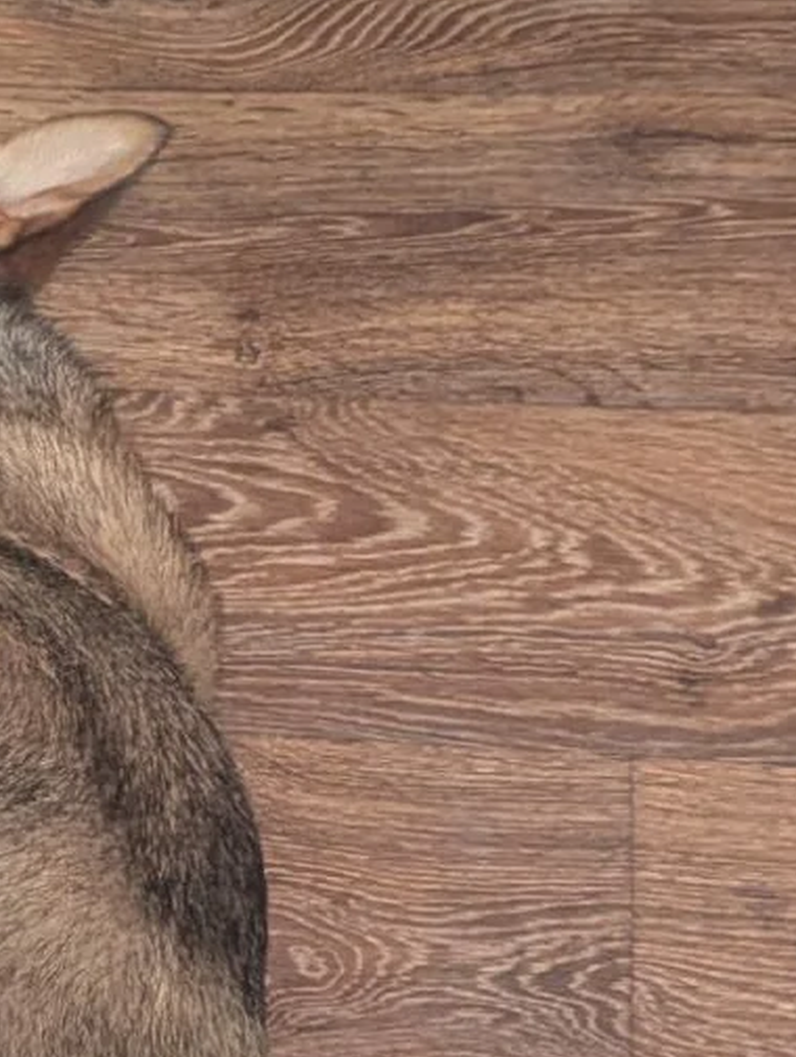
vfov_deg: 20.5
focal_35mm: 95
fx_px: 2907
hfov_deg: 14.6
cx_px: -358
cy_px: 768
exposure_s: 1/50
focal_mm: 6.81
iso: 1904
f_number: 1.85
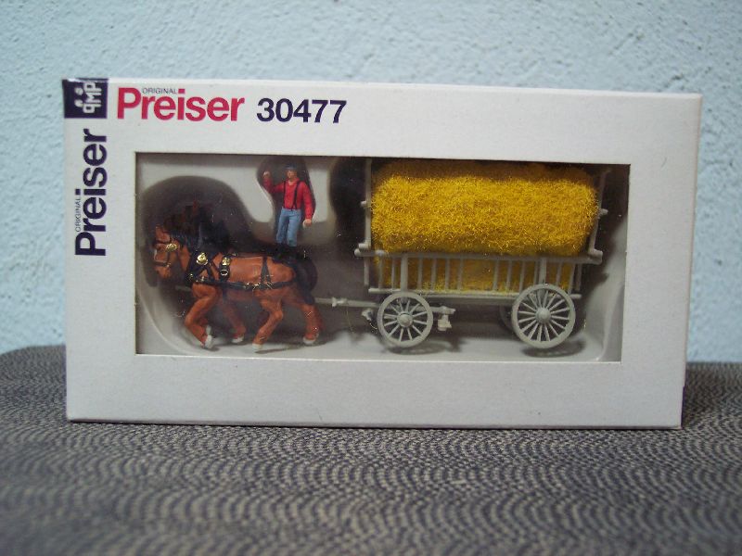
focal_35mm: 38
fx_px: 815
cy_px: 278
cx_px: 371
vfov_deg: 37.7
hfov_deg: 49.0
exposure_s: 1/8
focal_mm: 8
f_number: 2.8
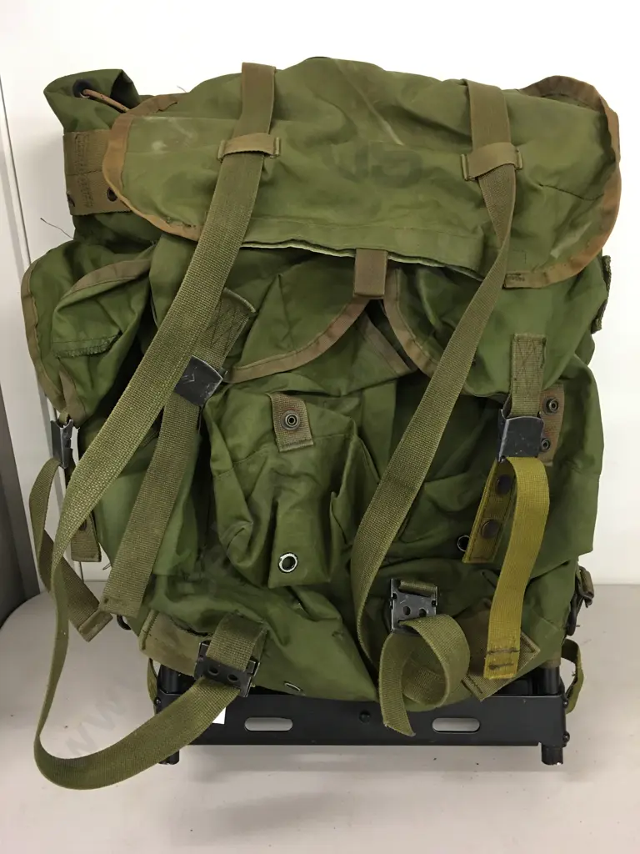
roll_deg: -0.5
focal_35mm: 29
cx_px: 320
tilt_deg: -22.7
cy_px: 427
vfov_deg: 61.7
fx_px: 715
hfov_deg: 48.2
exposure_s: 1/17
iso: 100
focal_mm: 4.15
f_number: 2.2
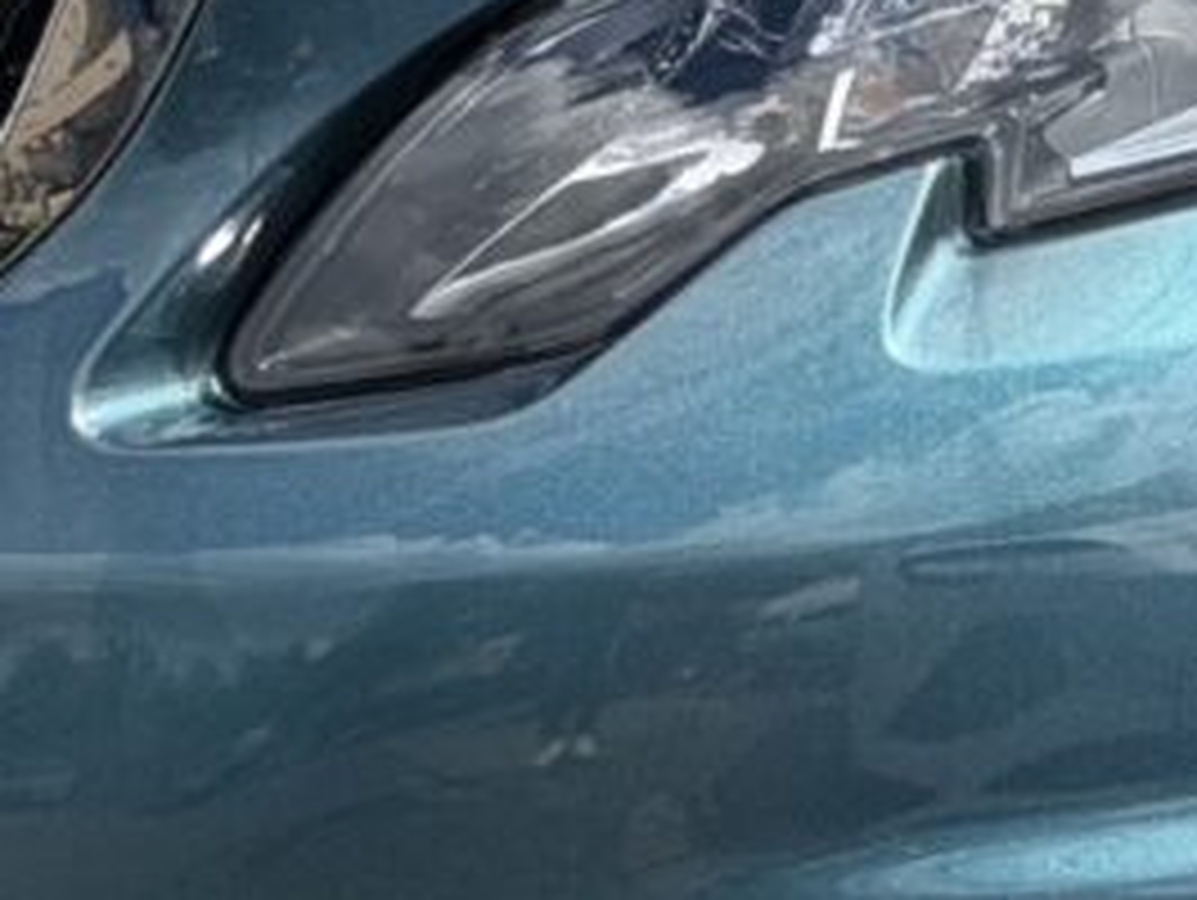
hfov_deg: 5.7
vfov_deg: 4.3
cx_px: 936
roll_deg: +2.4
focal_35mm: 346
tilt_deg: -4.3
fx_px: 11975
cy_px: -243
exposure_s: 1/4098
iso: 100
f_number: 1.78
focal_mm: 6.76
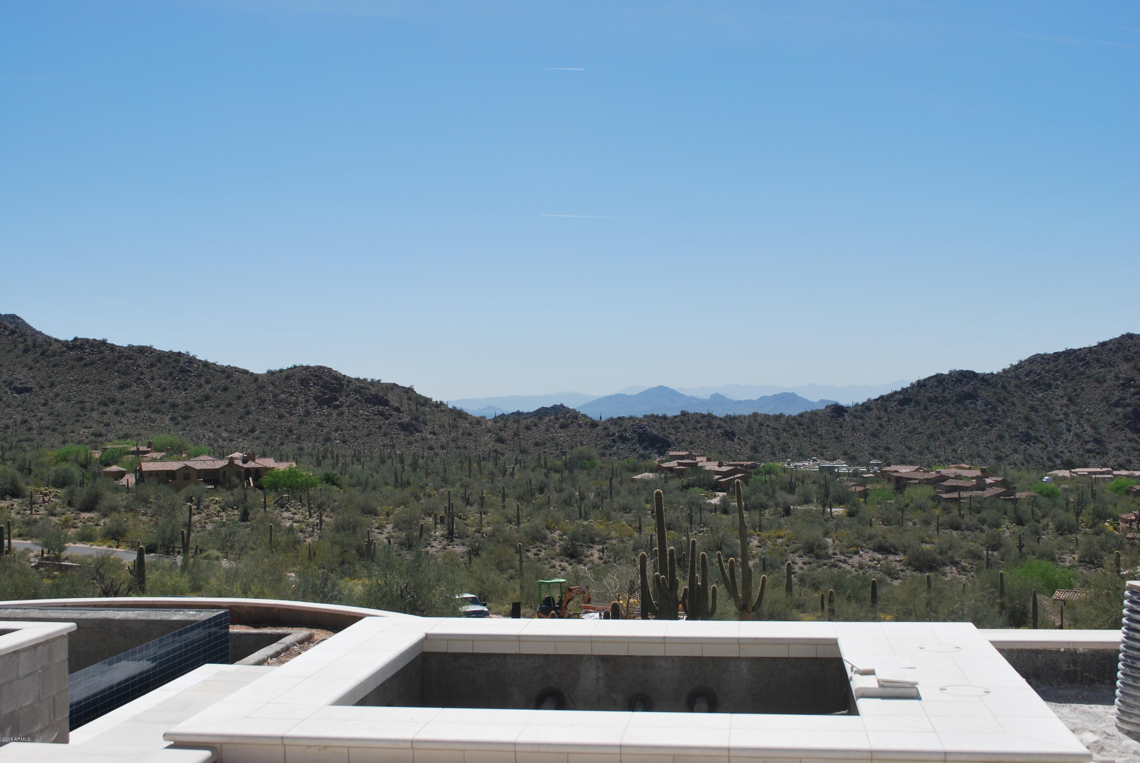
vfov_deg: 32.0
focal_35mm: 42
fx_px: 1332
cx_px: 570
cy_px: 382
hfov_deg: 46.3
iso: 100
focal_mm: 28
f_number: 10
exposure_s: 1/400
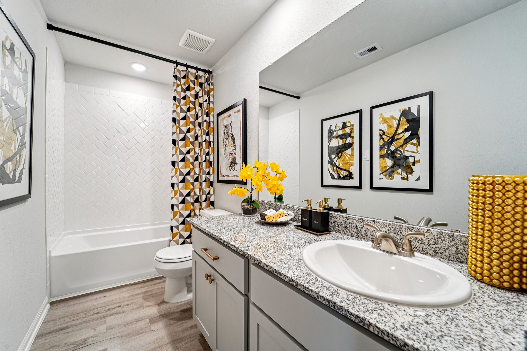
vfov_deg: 81.2
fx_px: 205
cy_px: 176
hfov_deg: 104.3
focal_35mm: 14
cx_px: 264
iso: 500
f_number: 8
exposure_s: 1/25
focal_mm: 14
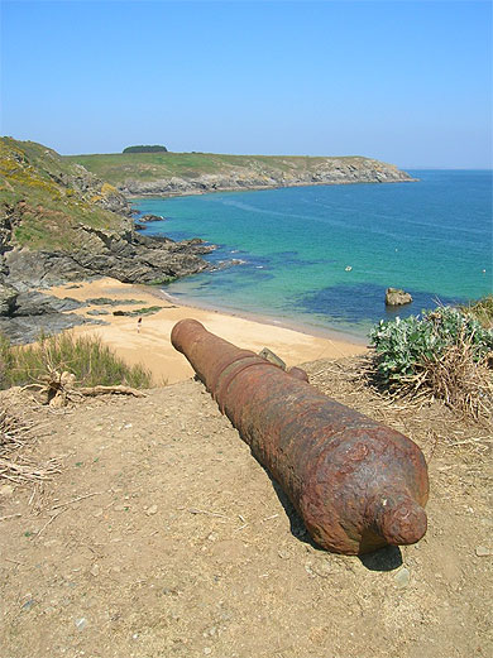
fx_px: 646
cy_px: 329
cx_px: 246
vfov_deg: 54.0
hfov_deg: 41.7
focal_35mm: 34
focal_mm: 5.7
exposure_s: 1/338
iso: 50
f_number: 4.9
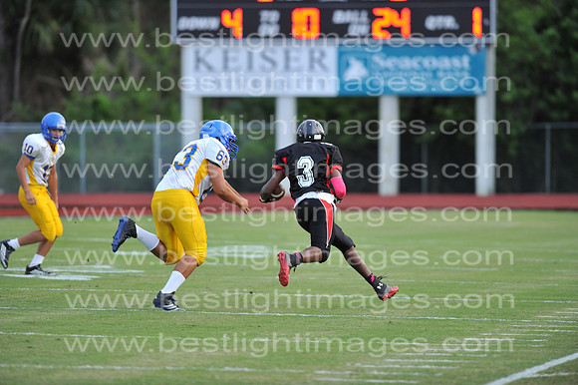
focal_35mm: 300
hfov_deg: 6.9
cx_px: 289
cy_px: 192
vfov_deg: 4.6
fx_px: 4814
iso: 1000
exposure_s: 1/640
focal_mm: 300
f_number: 4
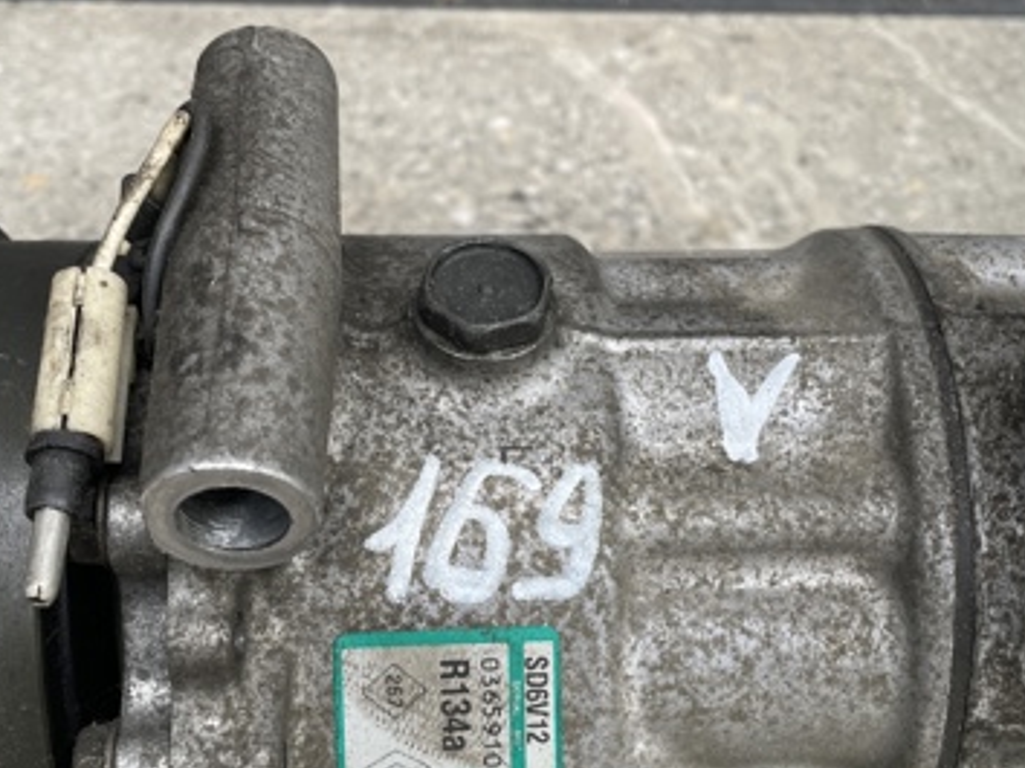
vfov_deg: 30.7
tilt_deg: -48.8
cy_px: 497
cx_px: 512
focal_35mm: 47
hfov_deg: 40.5
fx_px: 1391
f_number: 1.6
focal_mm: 4.2
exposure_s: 1/311
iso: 32
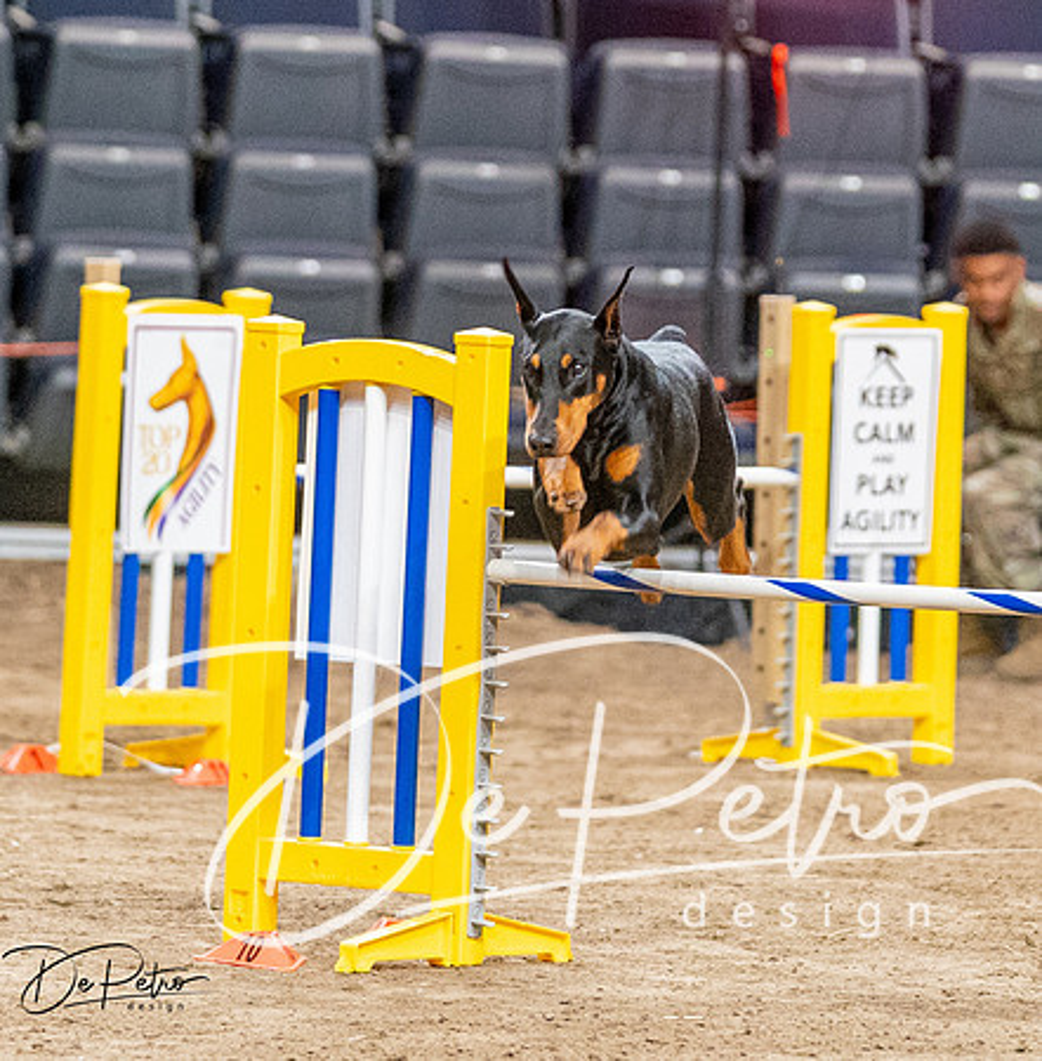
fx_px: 12278
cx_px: 555
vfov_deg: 4.9
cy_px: 100
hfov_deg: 4.9
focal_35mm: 357
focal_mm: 134
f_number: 2.8
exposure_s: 1/250
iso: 6400
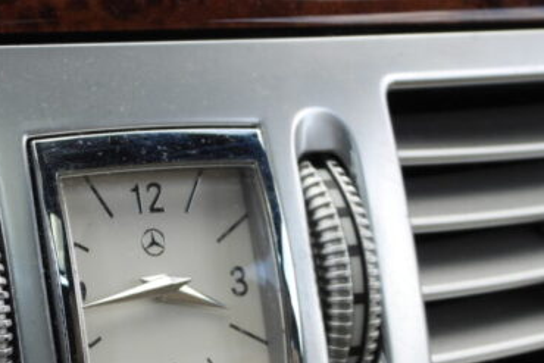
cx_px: 138
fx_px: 1965
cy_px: 287
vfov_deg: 10.5
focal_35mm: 130
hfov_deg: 15.7
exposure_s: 1/320
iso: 100
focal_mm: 11.7
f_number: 3.5
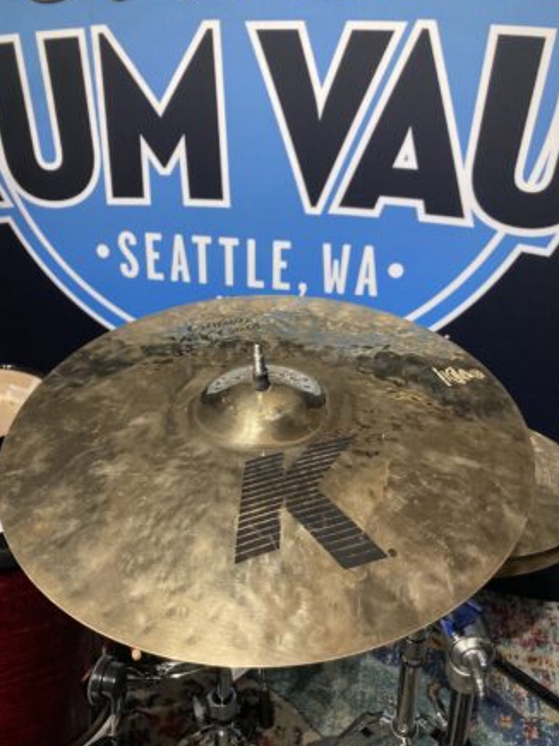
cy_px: 362
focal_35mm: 29
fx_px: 625
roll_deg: -1.2
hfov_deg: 48.2
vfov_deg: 61.7
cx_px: 271
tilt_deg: -20.9
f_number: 1.8
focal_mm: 3.99
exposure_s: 1/60
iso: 200
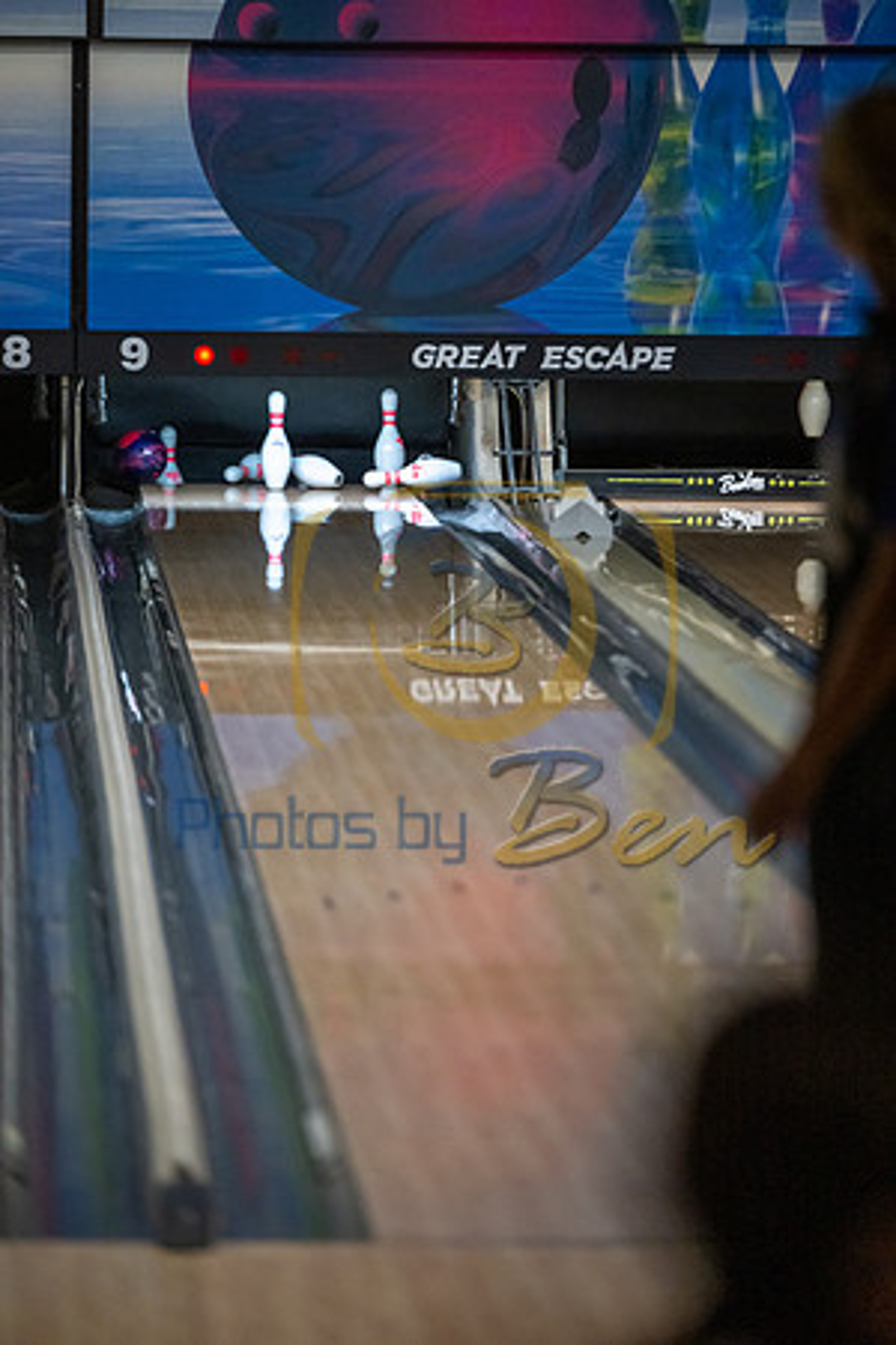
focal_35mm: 200
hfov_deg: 6.9
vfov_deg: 10.3
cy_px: 672
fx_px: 7466
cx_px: 448
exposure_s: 1/1000
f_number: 2.8
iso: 4000
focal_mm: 200
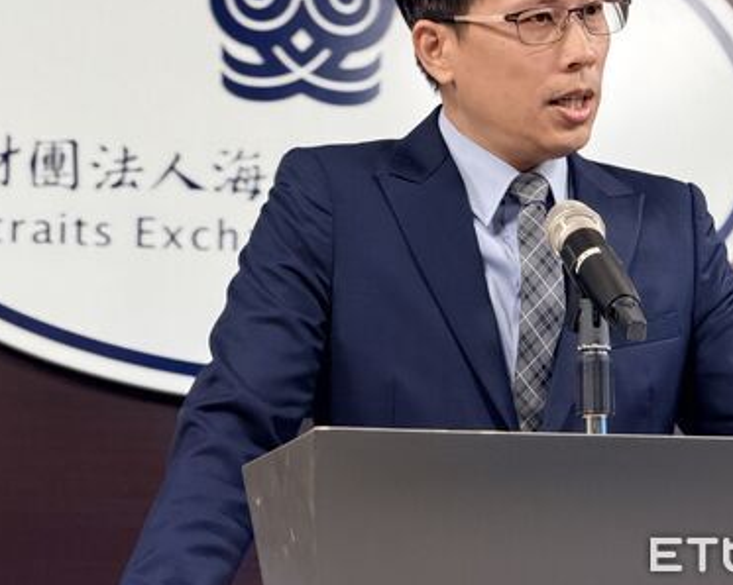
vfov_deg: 9.8
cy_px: 153
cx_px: 419
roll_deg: +0.2
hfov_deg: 12.3
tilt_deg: +9.9
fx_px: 3404
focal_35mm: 157
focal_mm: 16.89
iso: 250
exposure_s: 1/120
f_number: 2.8
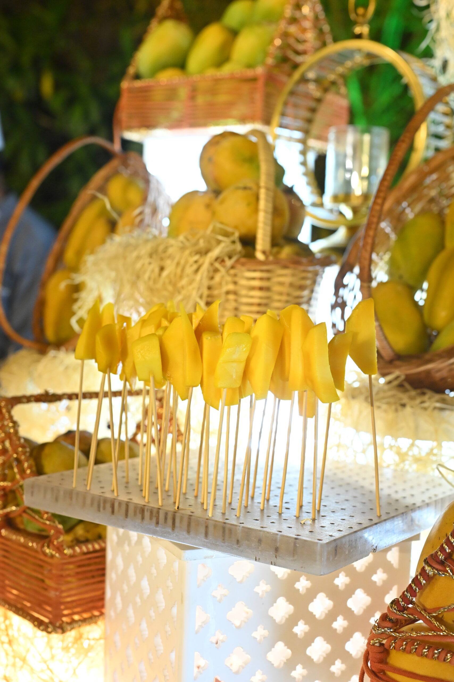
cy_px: 341
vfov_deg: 39.6
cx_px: 227
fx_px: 946
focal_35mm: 50
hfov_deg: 27.0
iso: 3200
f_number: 4.5
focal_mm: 50
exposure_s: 1/200
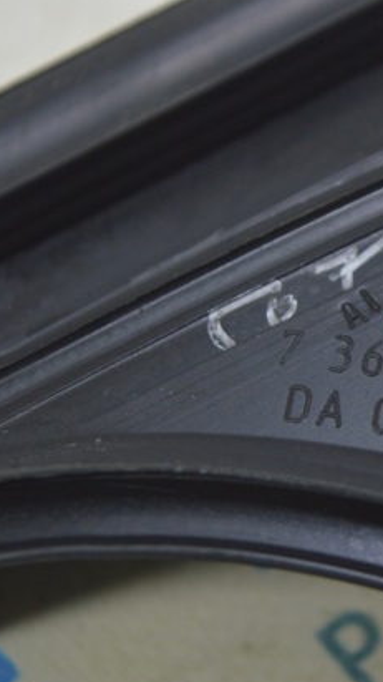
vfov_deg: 16.9
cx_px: 366
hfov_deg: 9.5
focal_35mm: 127
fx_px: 2294
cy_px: 343
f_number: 5.6
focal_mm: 52
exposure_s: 1/20
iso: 400
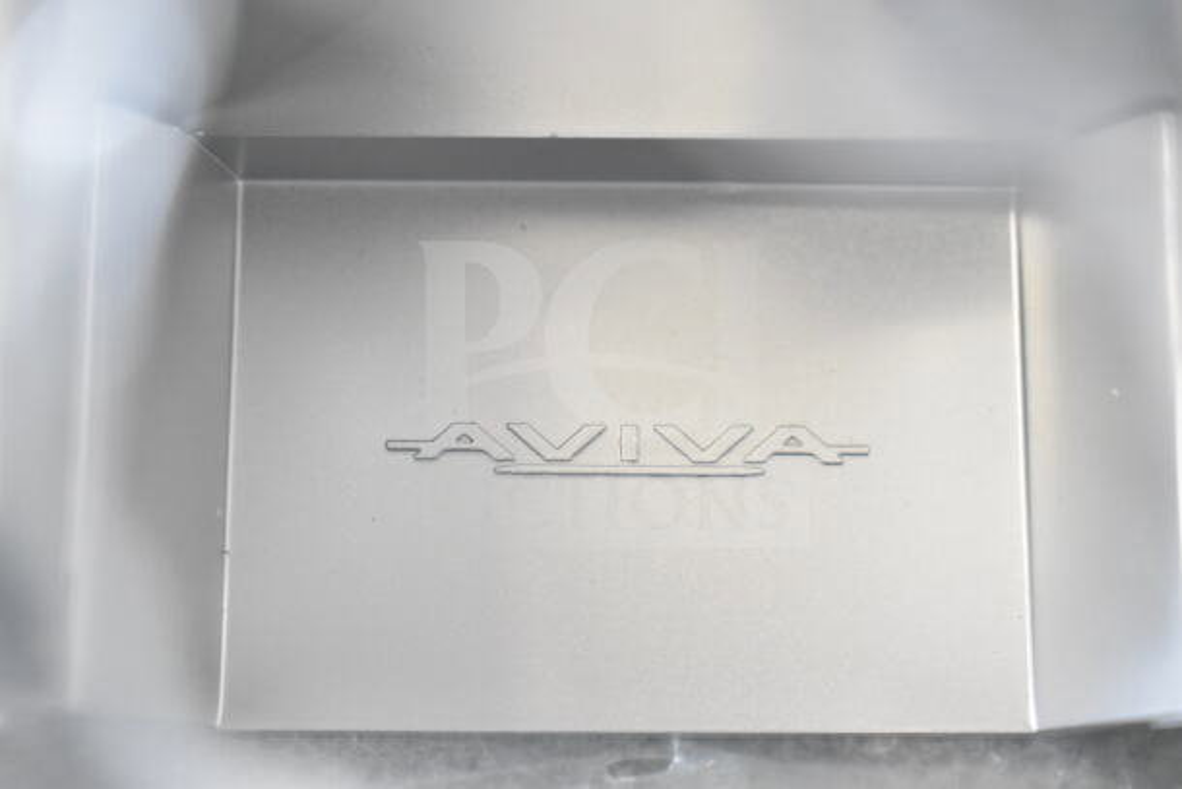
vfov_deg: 19.7
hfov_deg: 29.2
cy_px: 394
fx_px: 2266
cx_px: 591
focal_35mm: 69
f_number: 5.3
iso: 3600
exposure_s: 1/80
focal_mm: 46
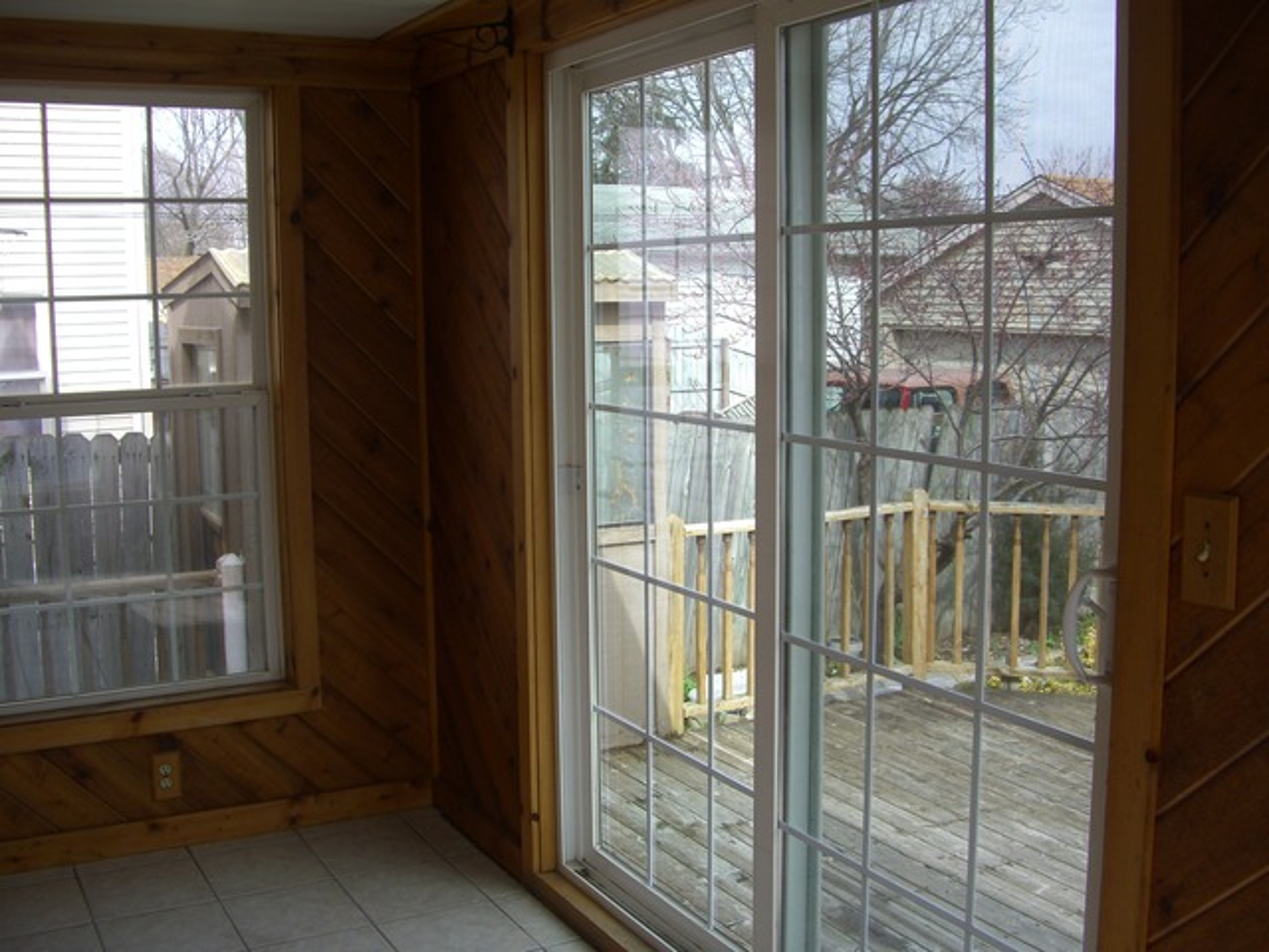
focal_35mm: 38
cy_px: 476
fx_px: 1393
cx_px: 634
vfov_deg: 37.7
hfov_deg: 49.0
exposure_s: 1/250
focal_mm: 7.9
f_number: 2.8
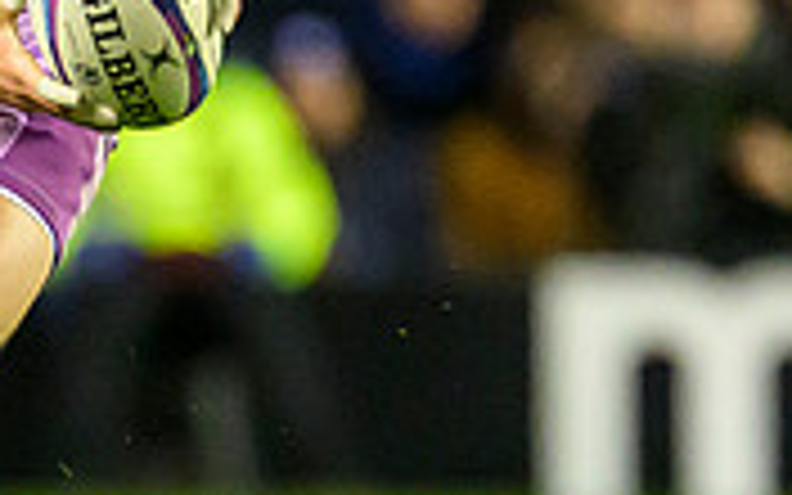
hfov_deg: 0.7
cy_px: 417
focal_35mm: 2995
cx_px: -169
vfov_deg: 0.4
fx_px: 64646
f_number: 4
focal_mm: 560
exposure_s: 1/1000
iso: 10000
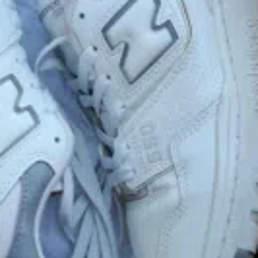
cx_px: 76
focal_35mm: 72
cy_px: 97
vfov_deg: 23.9
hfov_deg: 23.8
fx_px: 607
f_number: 1.8
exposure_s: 1/100
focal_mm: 4
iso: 32
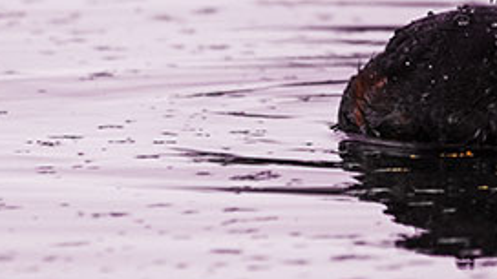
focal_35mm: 2312
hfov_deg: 0.9
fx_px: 30469
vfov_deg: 0.5
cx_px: 301
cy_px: 152
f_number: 13
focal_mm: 1200
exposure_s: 1/3200
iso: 3200
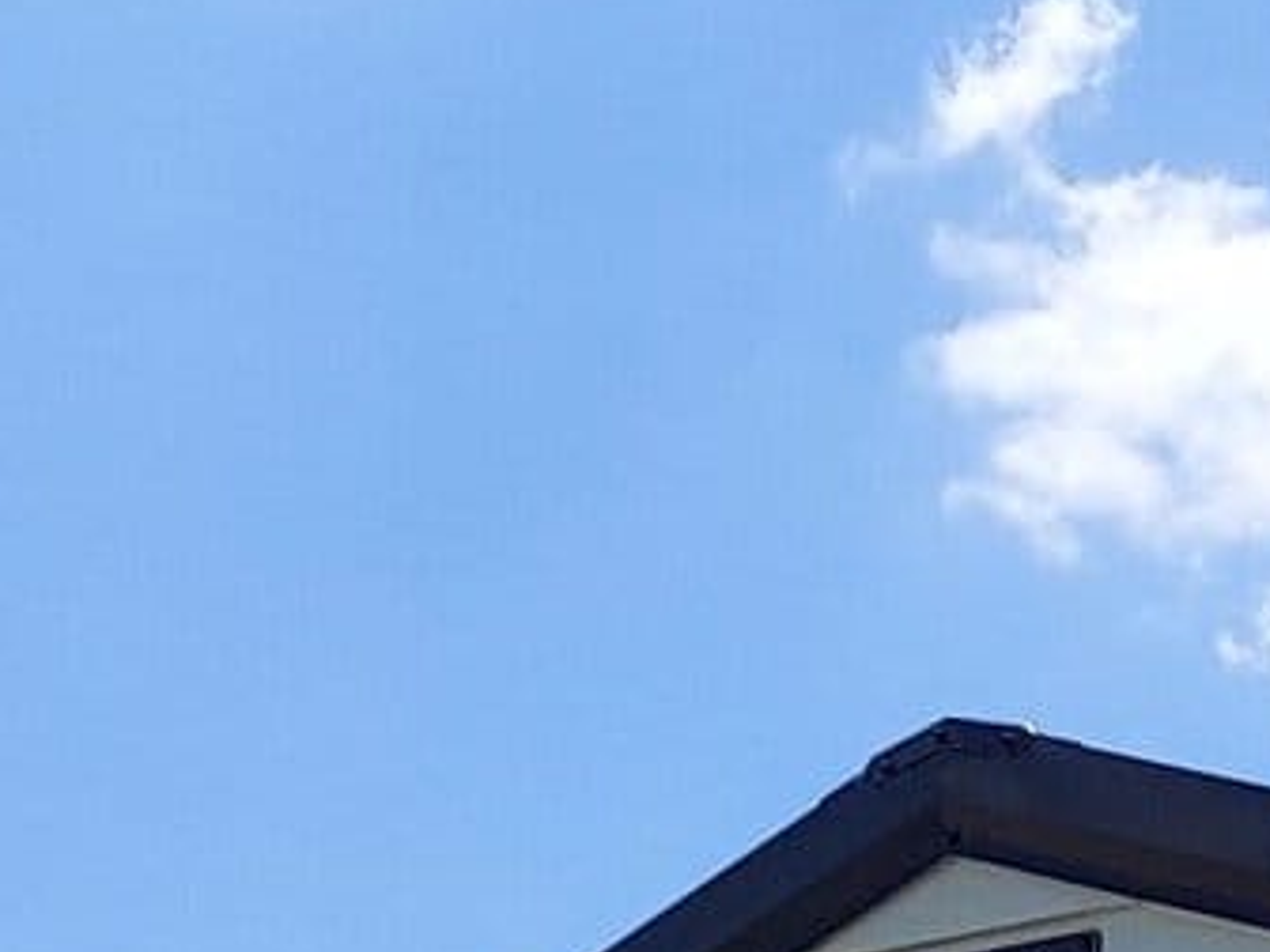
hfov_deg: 11.8
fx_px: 5467
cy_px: 2690
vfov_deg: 8.6
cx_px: 2563
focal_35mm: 149
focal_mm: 4.6
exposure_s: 1/1954
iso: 50
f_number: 2
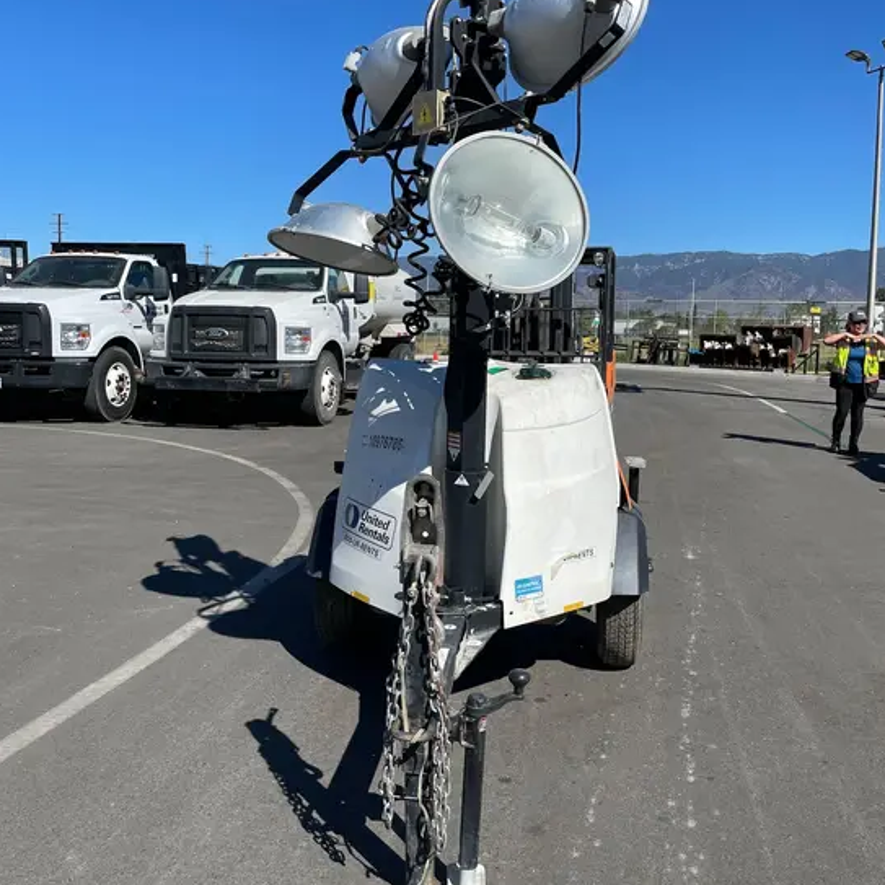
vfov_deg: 52.5
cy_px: 407
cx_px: 438
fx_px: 897
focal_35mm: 31
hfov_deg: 52.5
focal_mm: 4.2
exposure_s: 1/6135
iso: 50
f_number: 1.6
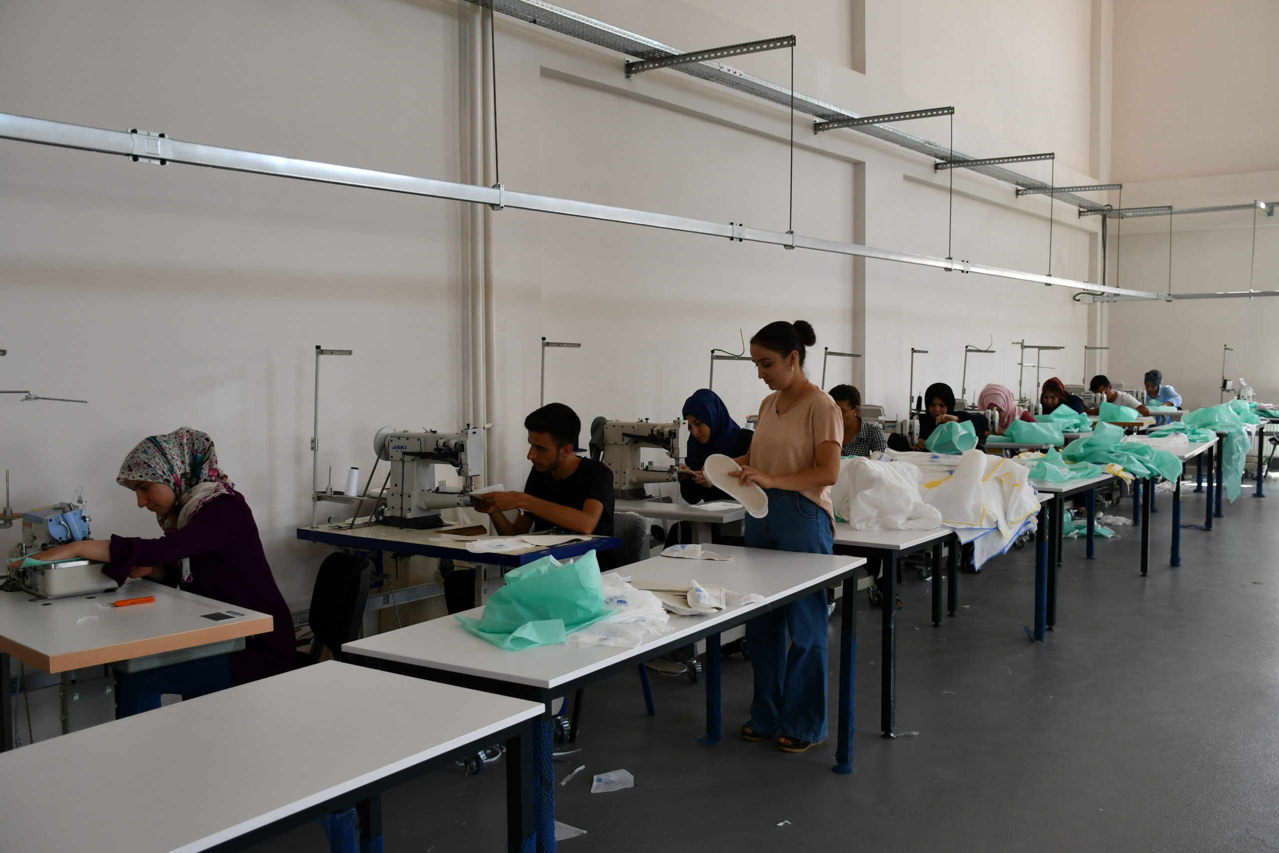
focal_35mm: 33
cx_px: 640
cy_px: 426
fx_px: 1172
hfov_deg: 57.2
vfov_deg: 40.0
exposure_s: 1/250
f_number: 3.8
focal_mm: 22
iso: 400
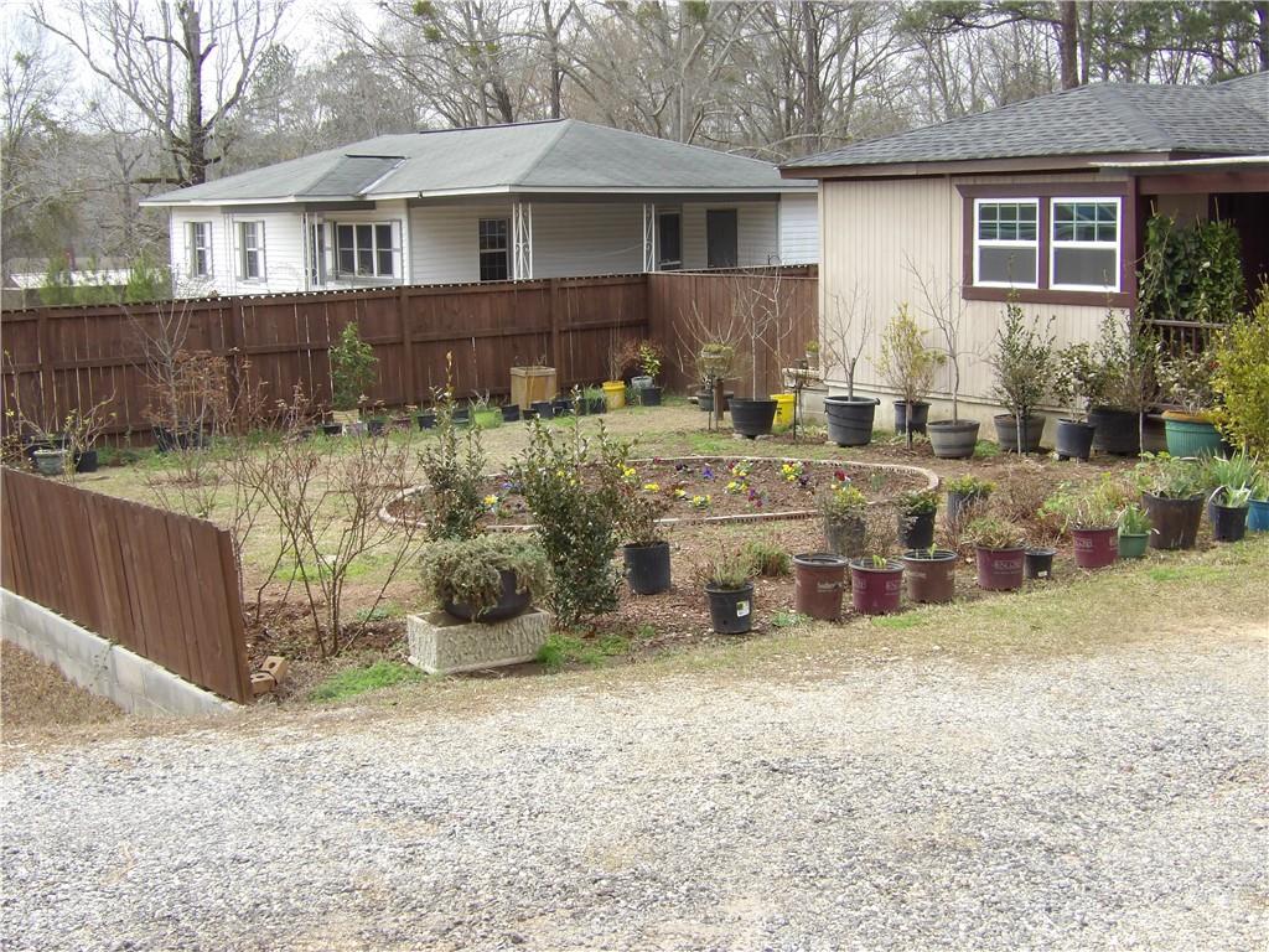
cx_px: 634
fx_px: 1686
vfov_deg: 31.5
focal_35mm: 46
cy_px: 476
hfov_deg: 41.2
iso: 100
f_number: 7.6
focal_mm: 8.2
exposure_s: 1/55
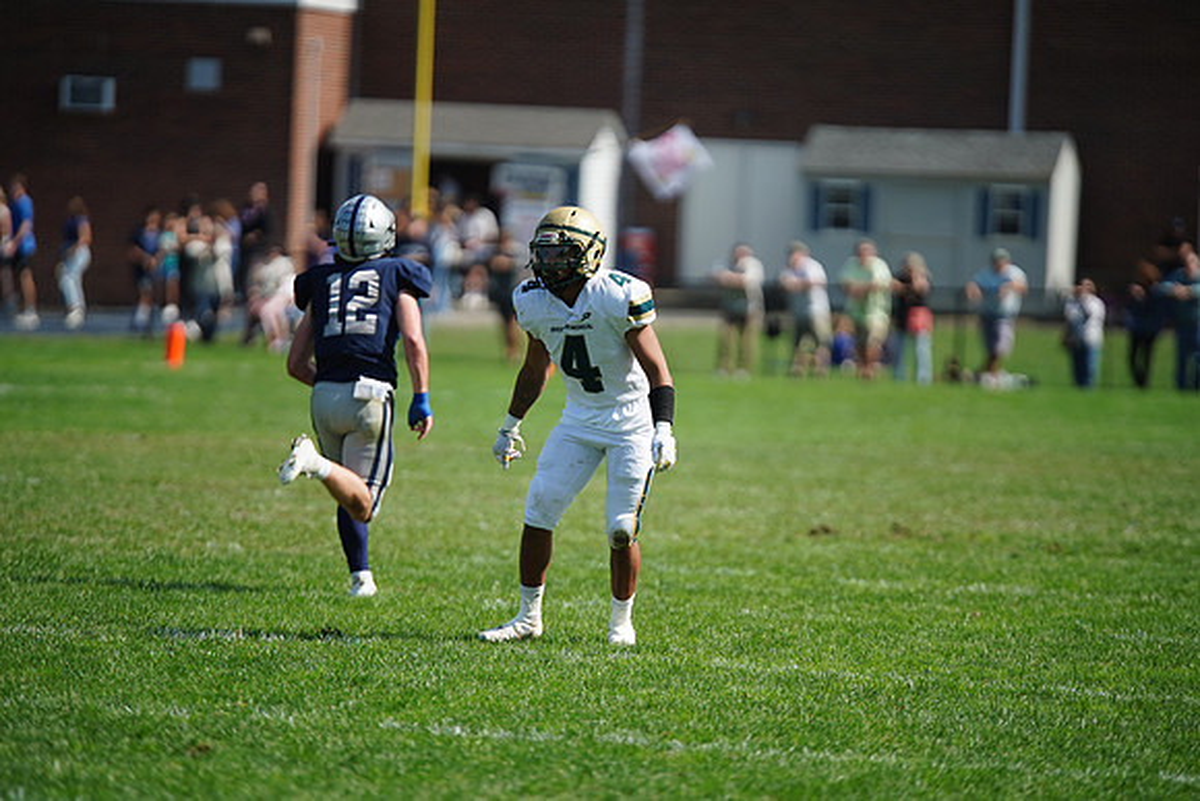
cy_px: 400
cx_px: 600
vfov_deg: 4.6
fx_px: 10002
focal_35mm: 300
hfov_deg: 6.9
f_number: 2.8
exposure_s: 1/4000
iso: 400
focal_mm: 300
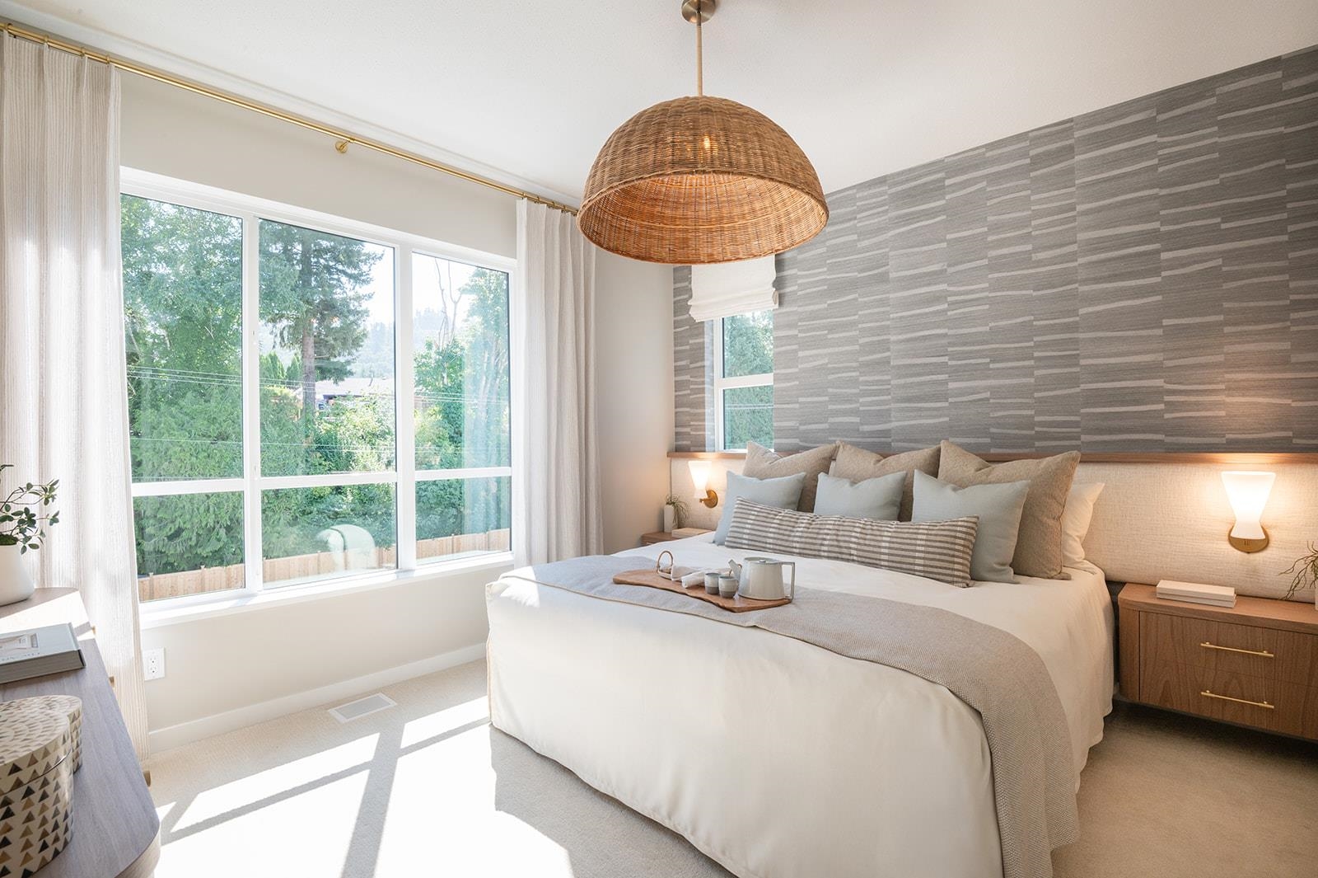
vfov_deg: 73.7
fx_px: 585
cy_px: 439
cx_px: 659
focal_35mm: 16
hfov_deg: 96.8
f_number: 18
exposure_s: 1/30
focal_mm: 16
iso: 400
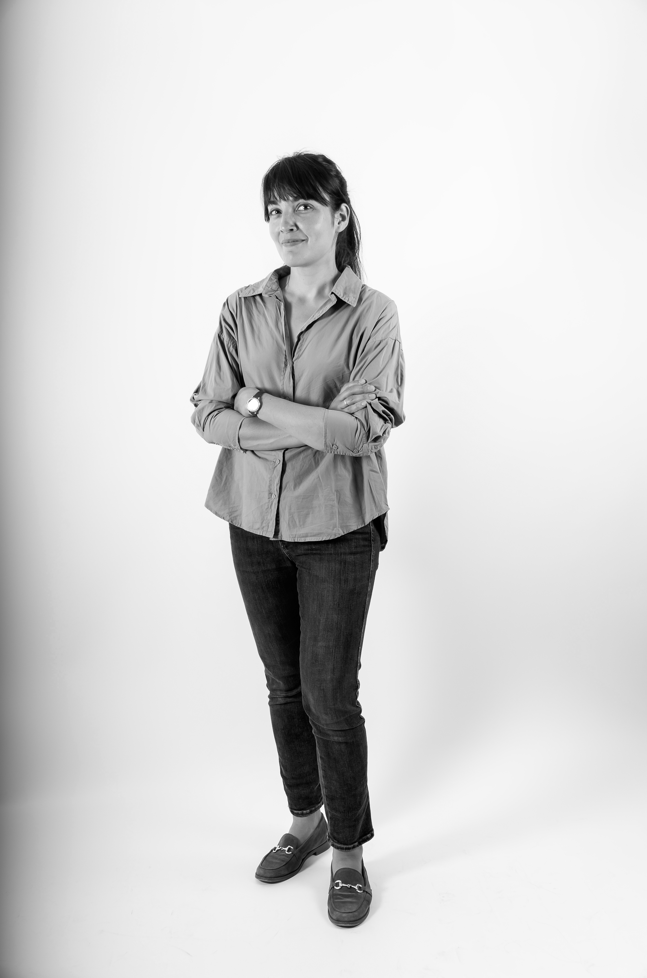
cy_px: 489
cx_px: 324
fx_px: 894
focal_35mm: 33
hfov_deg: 39.8
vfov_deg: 57.3
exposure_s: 1/200
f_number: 4
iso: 640
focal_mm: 33
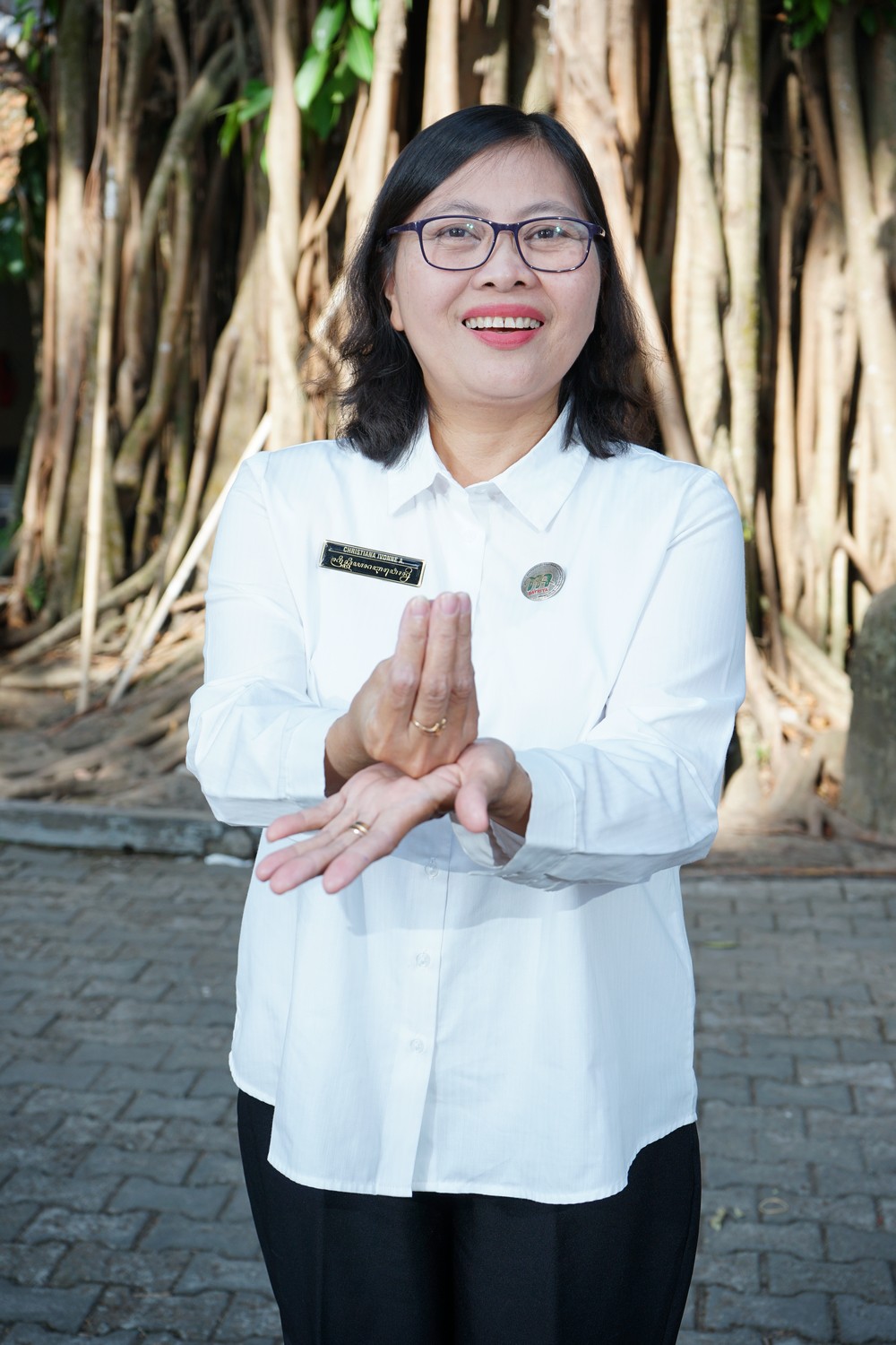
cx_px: 448
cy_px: 672
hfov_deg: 26.0
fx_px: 1941
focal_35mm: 52
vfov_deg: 38.2
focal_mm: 52
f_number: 6.3
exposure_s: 1/125
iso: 160
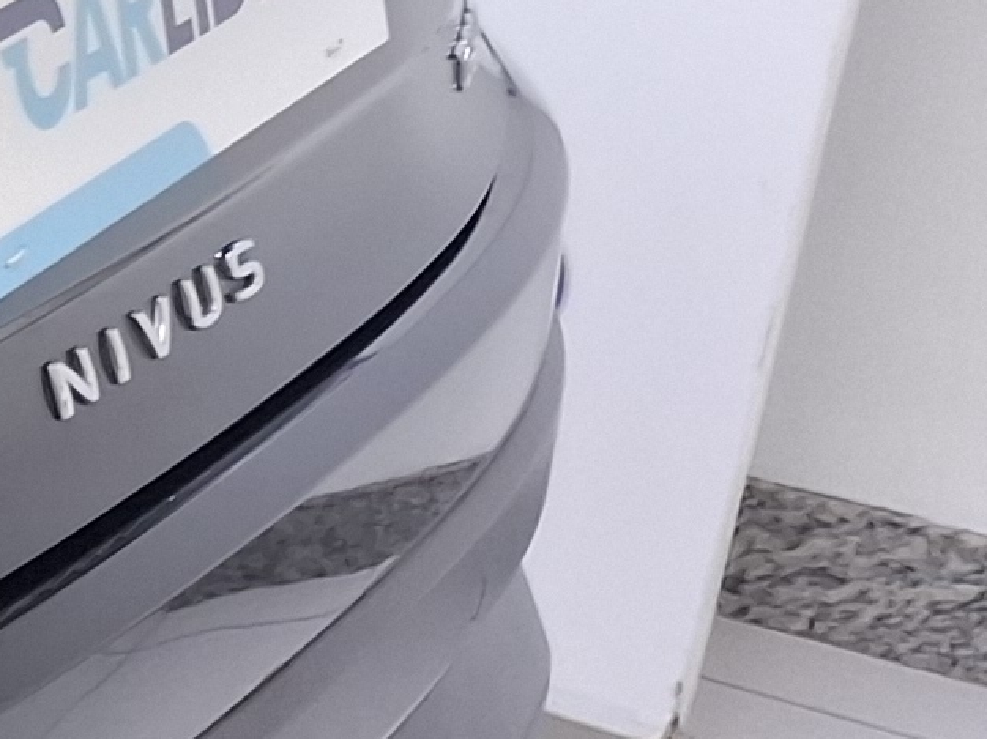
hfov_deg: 9.4
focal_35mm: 150
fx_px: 4275
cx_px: -2226
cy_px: 154
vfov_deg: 9.9
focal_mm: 5.54
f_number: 1.8
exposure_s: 1/30
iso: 320
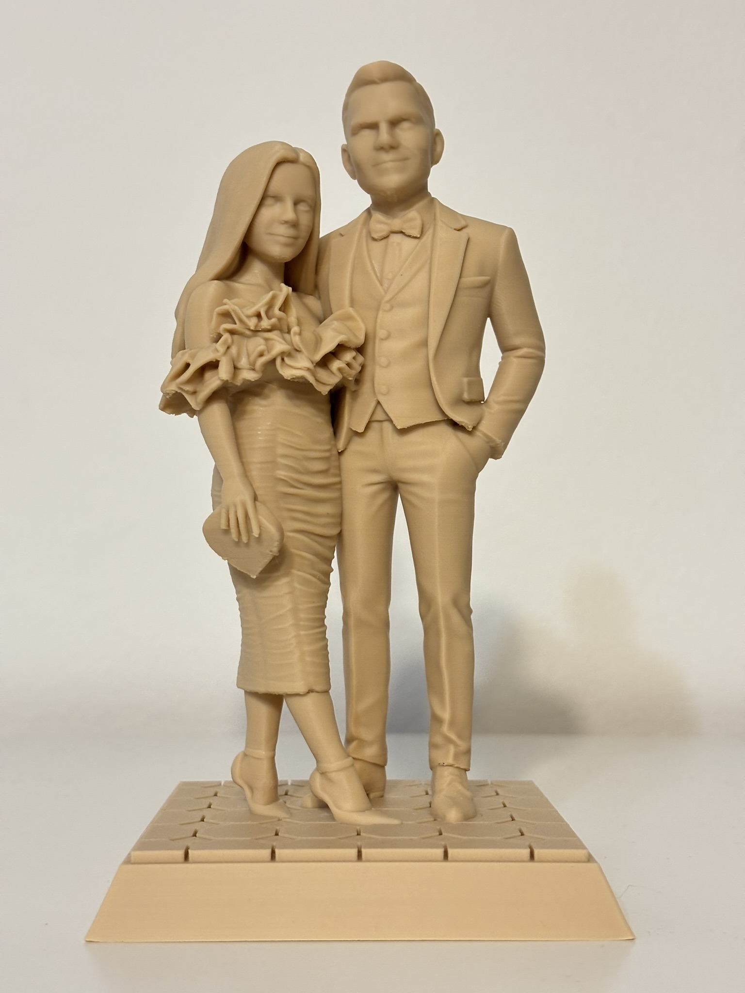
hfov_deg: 28.0
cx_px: 372
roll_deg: -0.7
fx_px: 1492
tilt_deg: +2.5
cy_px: 496
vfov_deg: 36.8
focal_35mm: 52
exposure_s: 1/50
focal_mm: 5.96
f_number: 1.6
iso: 160
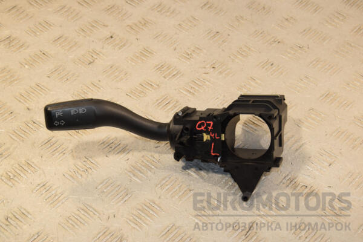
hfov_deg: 28.1
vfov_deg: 18.9
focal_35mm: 72
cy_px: 121
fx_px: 726
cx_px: 182
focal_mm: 48
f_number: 7.1
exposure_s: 1/200
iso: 800
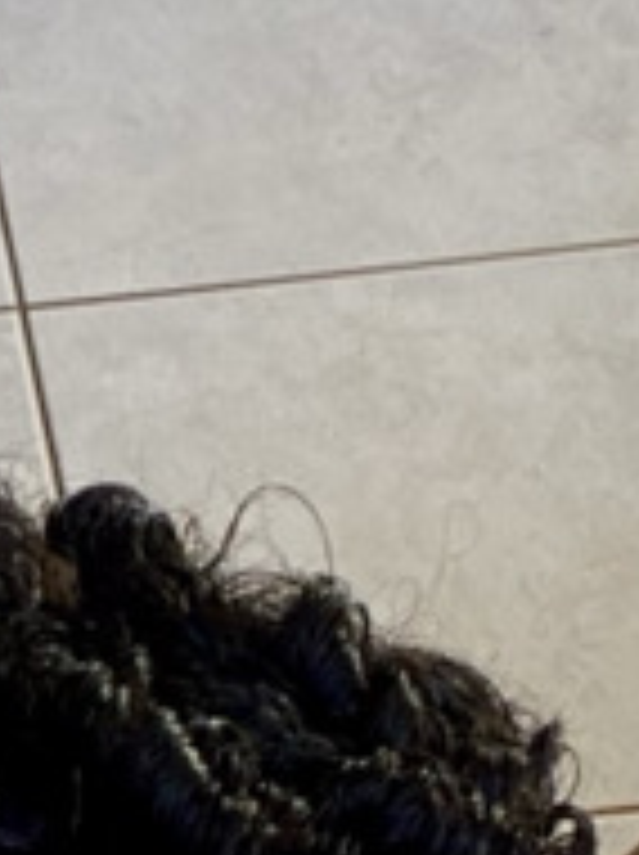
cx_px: -387
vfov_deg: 11.9
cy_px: 1112
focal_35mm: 162
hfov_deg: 8.9
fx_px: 3996
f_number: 2.2
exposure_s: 1/60
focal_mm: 2.71
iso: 125
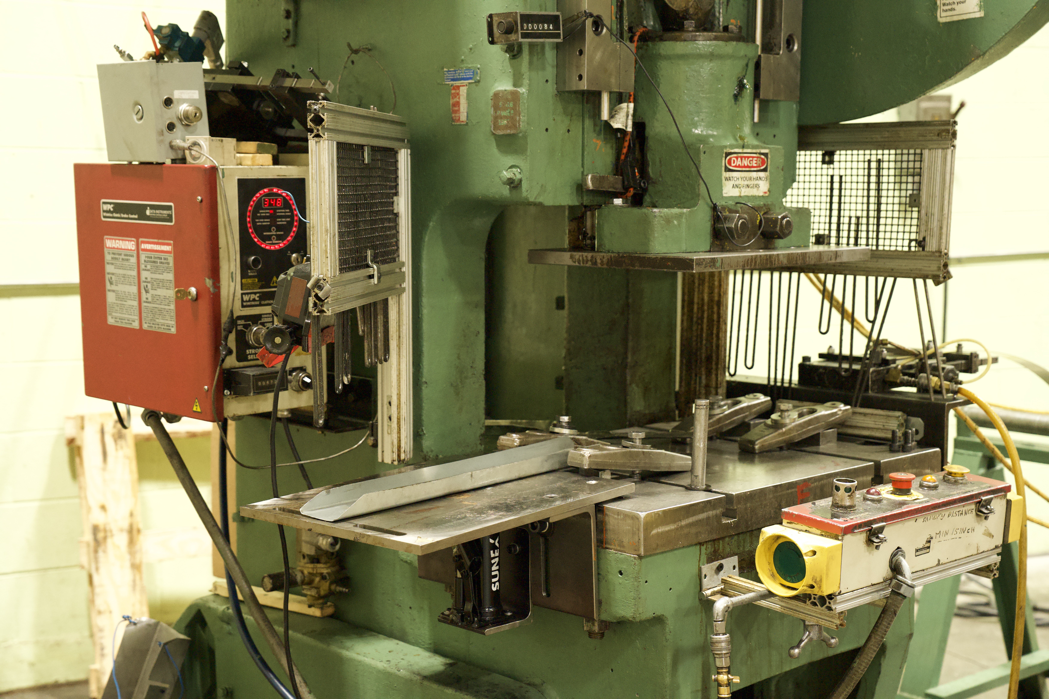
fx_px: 1603
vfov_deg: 24.6
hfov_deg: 36.2
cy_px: 350
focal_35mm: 55
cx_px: 524
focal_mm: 55
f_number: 4.5
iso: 8000
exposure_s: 1/160
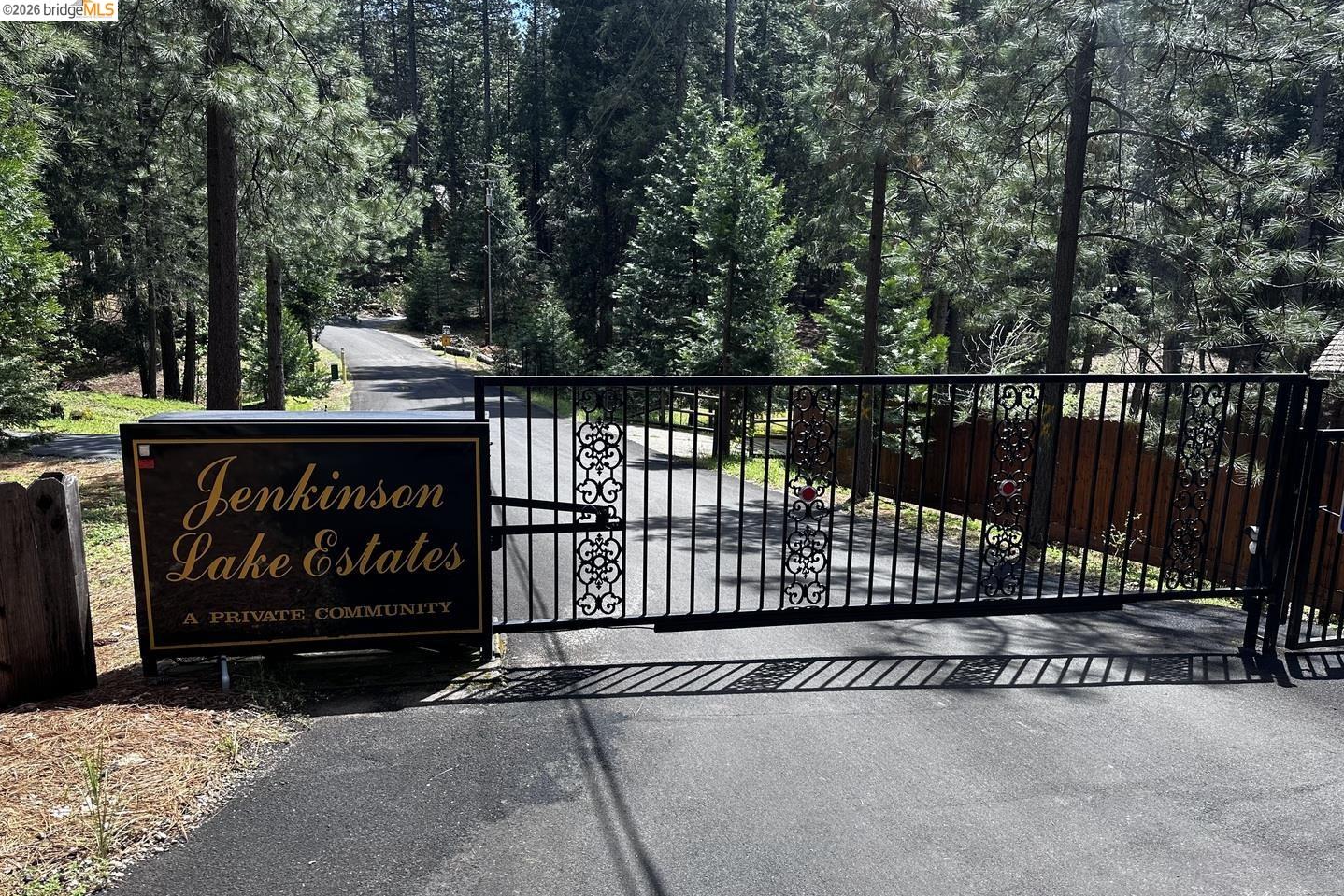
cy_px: 495
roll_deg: -0.8
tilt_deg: -11.2
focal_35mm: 25
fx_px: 933
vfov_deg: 51.2
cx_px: 672
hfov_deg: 71.5
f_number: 1.78
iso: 80
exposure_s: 1/1272
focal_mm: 6.86
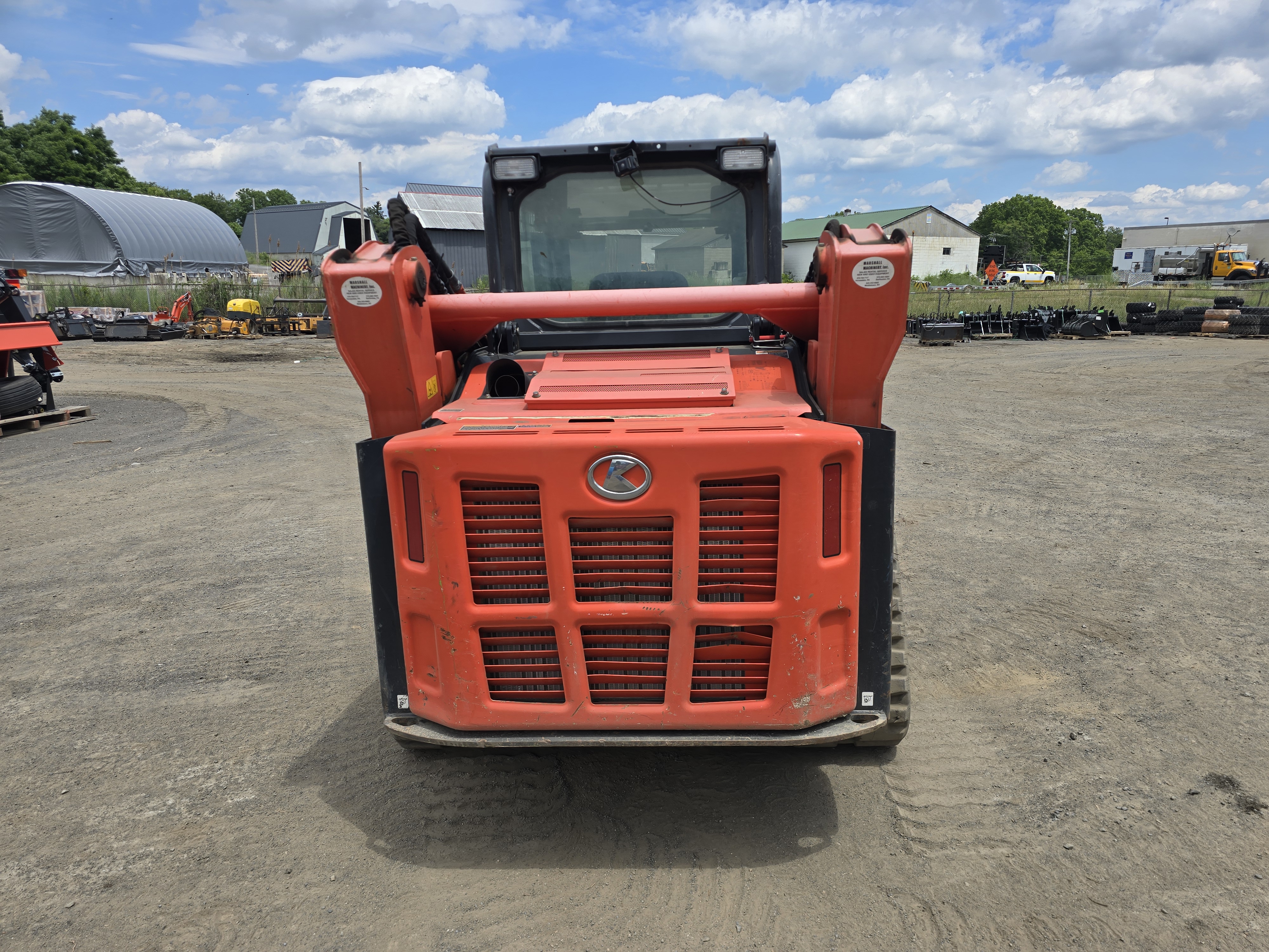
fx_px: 843
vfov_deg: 58.9
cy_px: 476
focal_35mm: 23
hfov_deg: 73.9
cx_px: 634
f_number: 1.7
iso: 12
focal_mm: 6.3
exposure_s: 1/1290
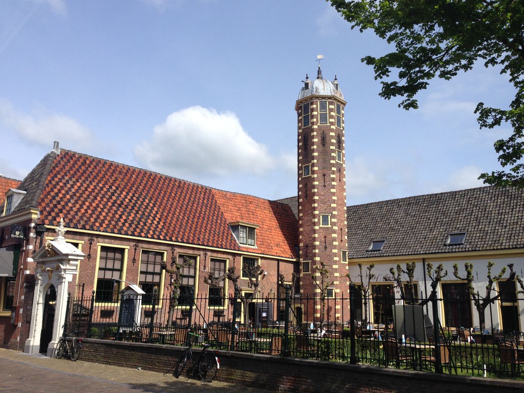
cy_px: 196
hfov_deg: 55.4
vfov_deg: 42.9
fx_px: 500
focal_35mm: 33
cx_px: 262
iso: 50
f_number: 2.4
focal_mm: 4.12
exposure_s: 1/1748
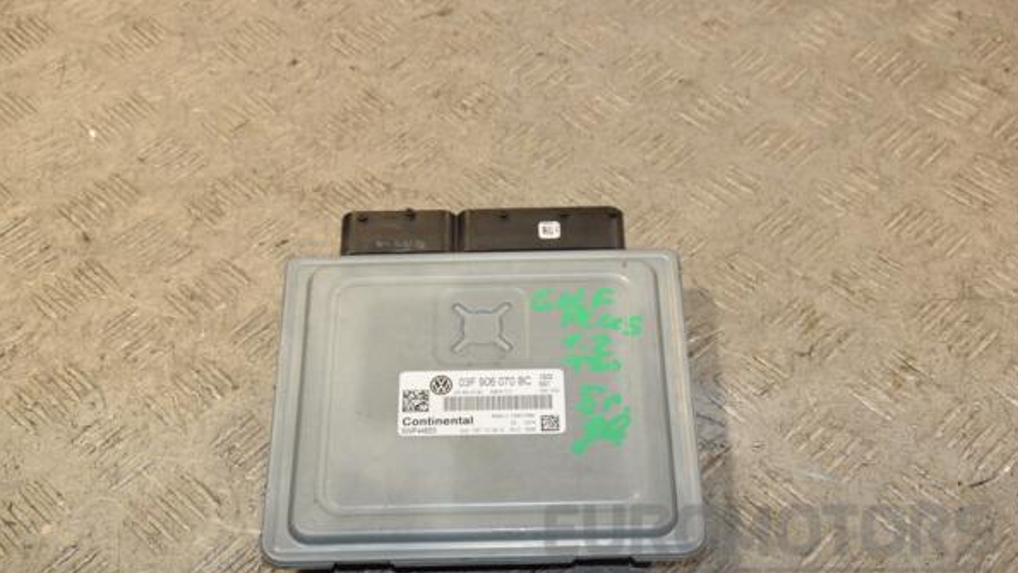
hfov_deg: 37.5
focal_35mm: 56
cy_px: 302
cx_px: 512
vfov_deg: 21.6
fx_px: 1499
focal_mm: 35
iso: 800
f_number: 7.1
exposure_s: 1/200
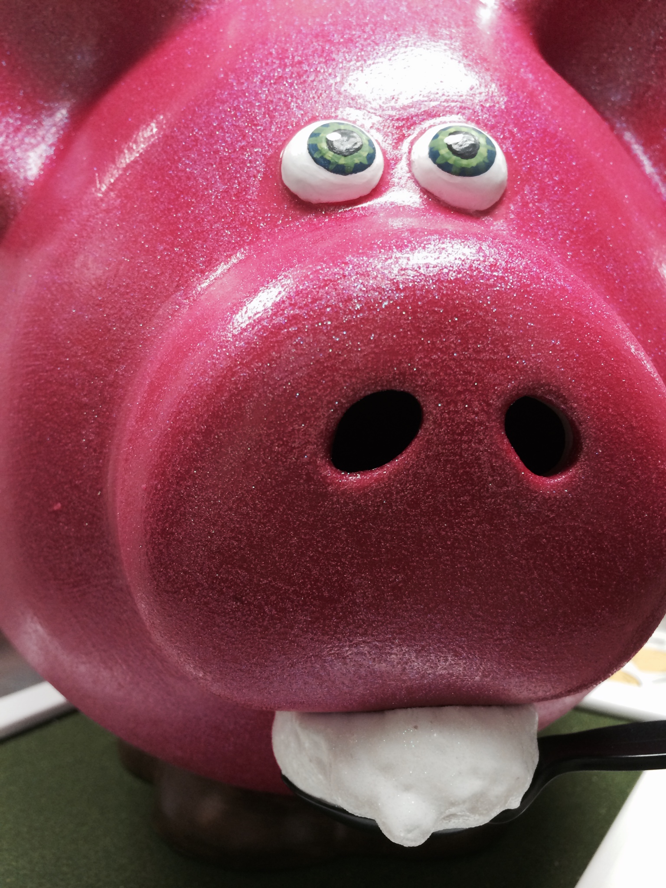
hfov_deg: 46.8
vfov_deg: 60.0
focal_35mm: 30
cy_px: 444
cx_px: 333
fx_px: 770
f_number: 2.2
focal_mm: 4.12
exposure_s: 1/30
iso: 100
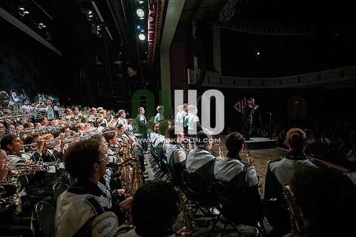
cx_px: 178
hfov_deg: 73.7
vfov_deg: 53.2
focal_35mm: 24
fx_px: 237
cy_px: 118
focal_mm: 24
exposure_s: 1/500
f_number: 2.8
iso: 3200
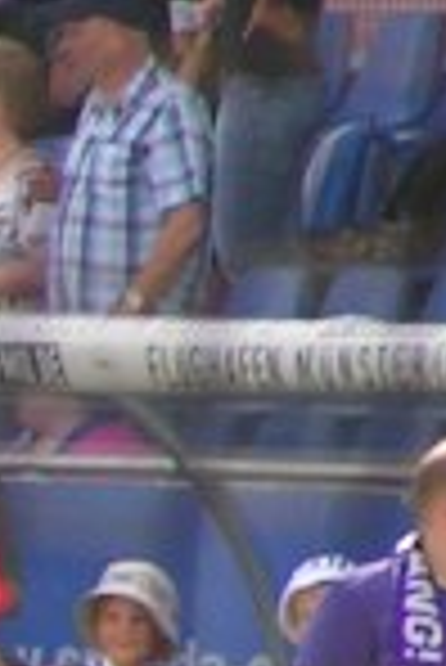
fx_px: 35483
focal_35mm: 1914
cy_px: 482
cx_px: -973
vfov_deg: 1.1
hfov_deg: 0.7
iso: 50
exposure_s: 1/400
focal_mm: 52
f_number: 3.5
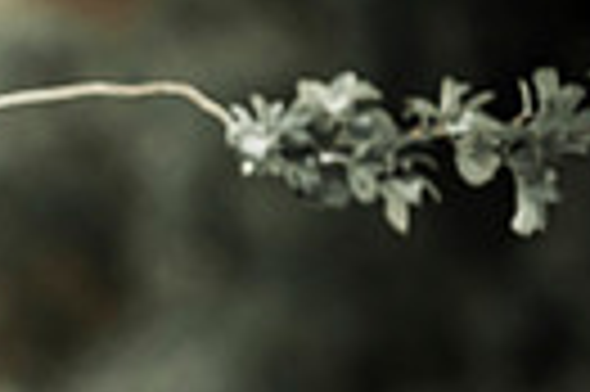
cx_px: -631
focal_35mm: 822
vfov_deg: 1.7
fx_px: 13455
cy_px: 831
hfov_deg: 2.5
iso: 800
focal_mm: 185
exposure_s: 1/500
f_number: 5
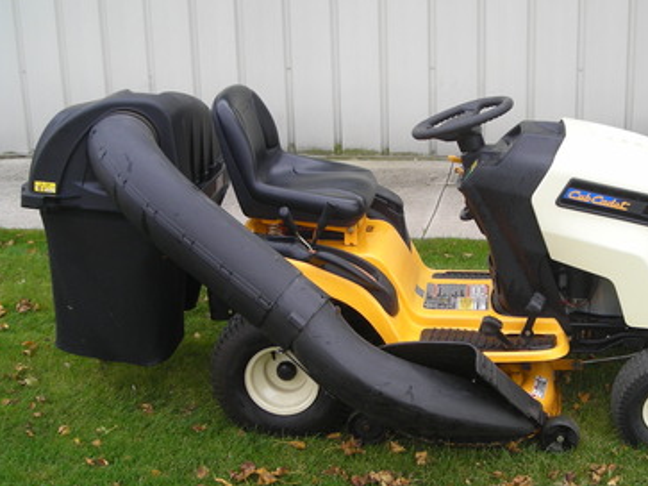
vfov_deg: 25.6
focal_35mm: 57
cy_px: 277
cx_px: 427
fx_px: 1067
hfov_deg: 33.5
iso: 50
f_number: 3.2
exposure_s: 1/125
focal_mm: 6.3
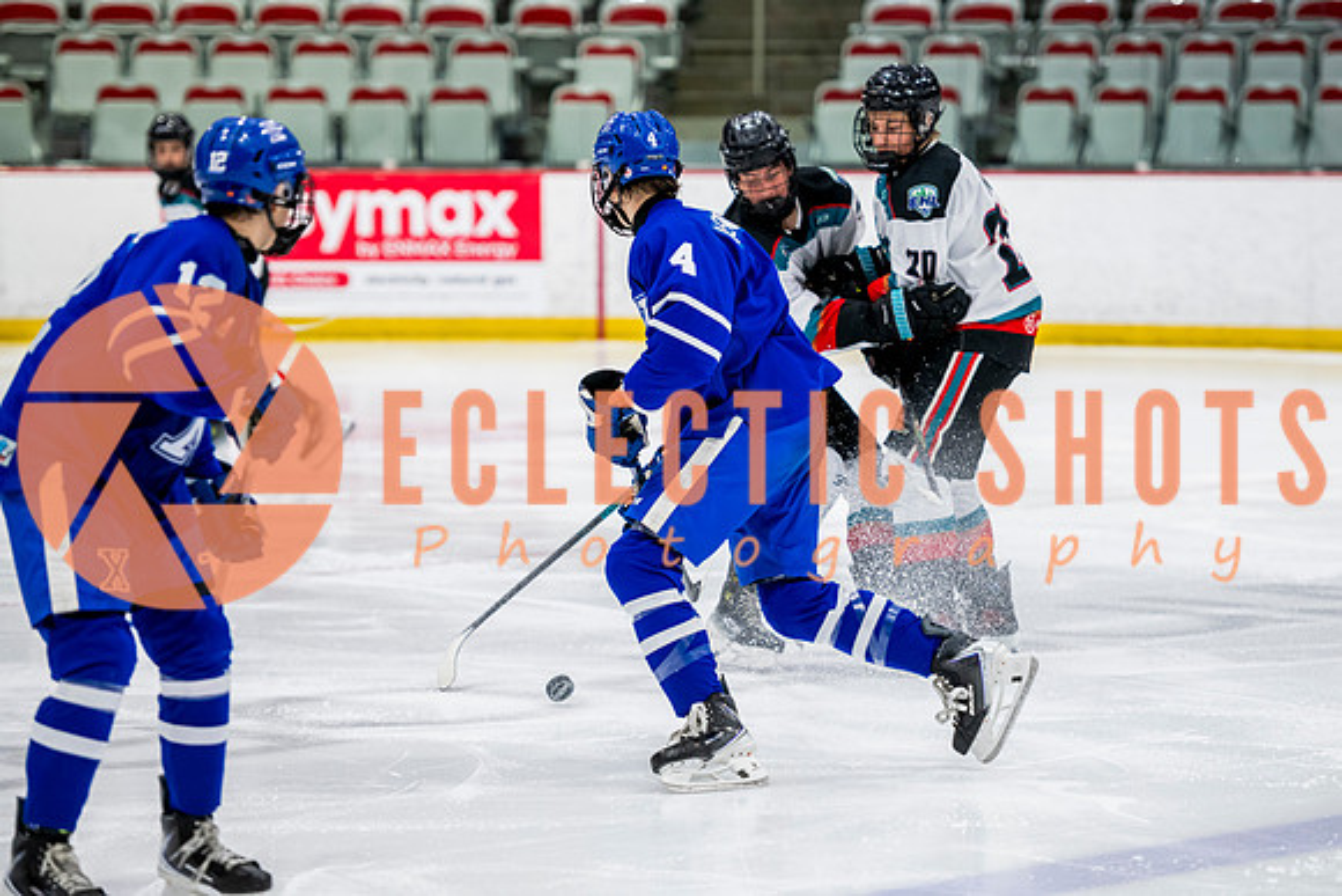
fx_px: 6083
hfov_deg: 12.6
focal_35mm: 163
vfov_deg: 8.4
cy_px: 448
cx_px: 759
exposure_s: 1/800
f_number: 3.2
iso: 1600
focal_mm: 140
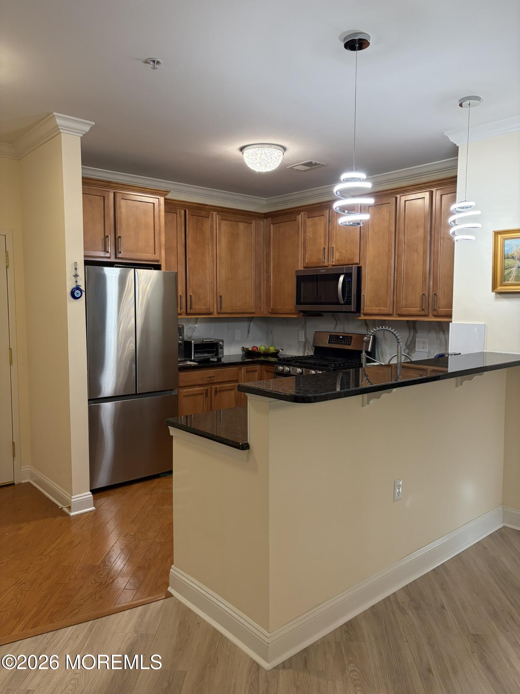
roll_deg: -0.3
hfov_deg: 53.1
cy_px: 347
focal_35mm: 26
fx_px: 521
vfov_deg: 67.3
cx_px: 260
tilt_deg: -4.9
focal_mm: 5.96
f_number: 1.6
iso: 200
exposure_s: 1/120
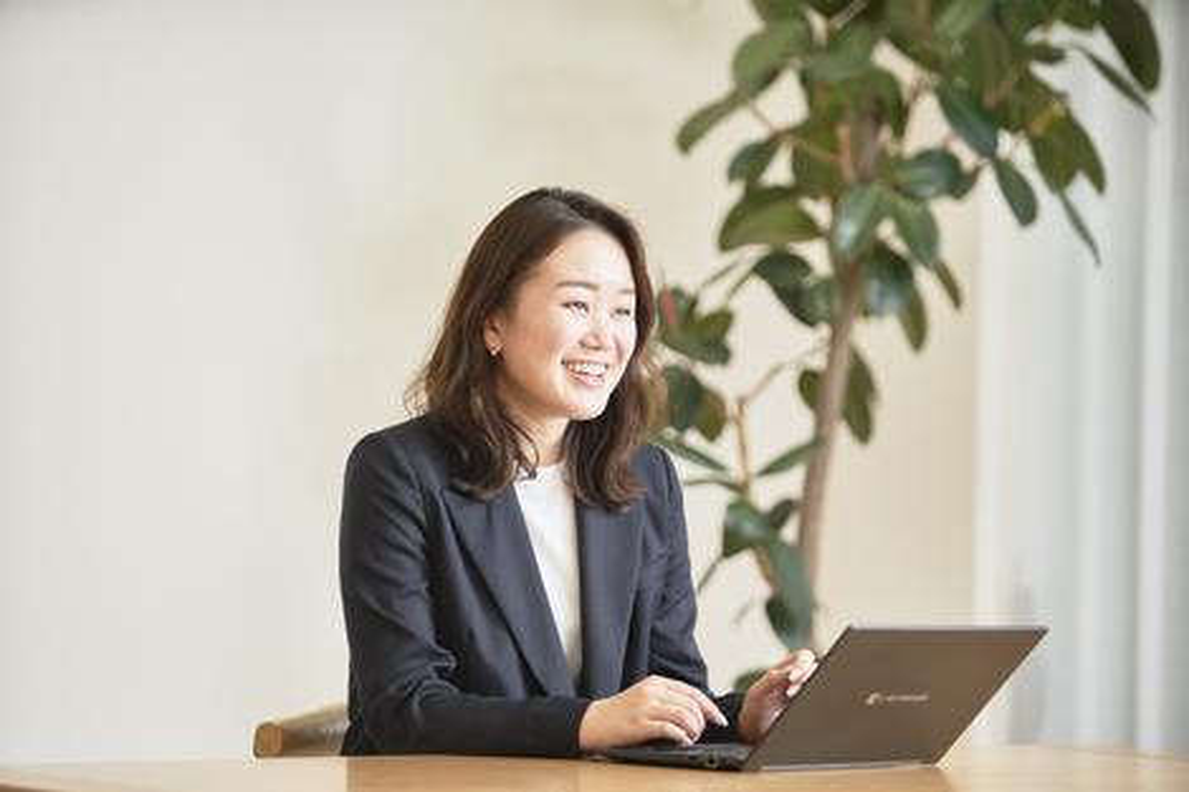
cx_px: 594
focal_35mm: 120
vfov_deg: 11.4
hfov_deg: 17.1
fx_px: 3962
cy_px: 396
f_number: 2.8
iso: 100
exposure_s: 1/160
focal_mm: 120
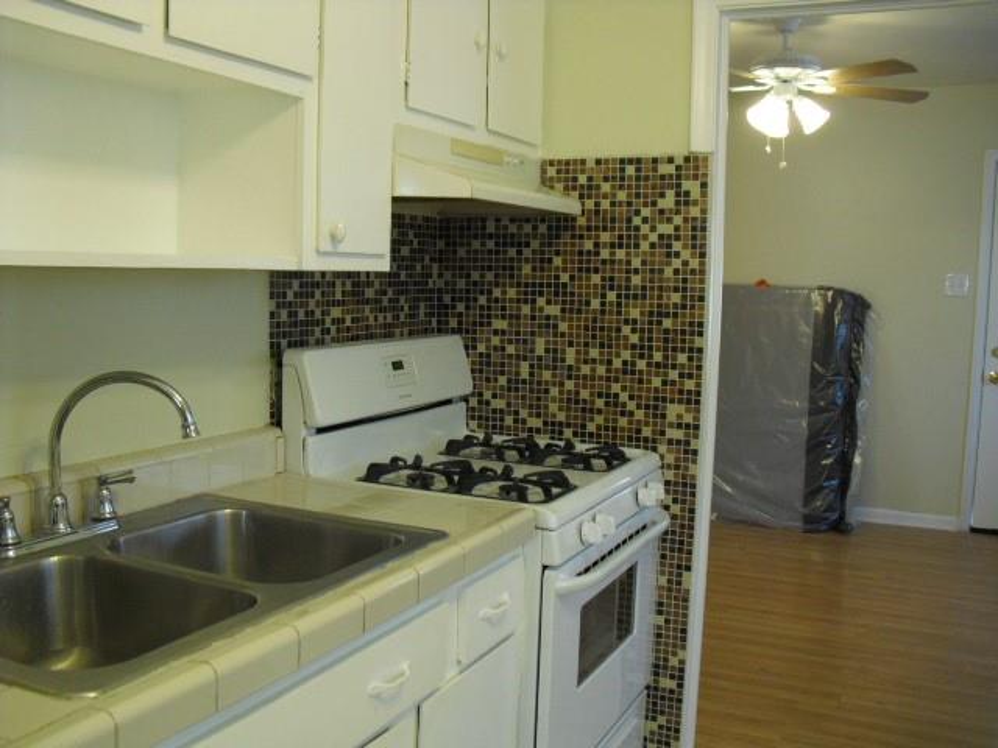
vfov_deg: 39.7
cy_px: 374
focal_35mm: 36
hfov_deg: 51.4
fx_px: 1038
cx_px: 499
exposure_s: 1/80
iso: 400
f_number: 3.1
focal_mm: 6.3
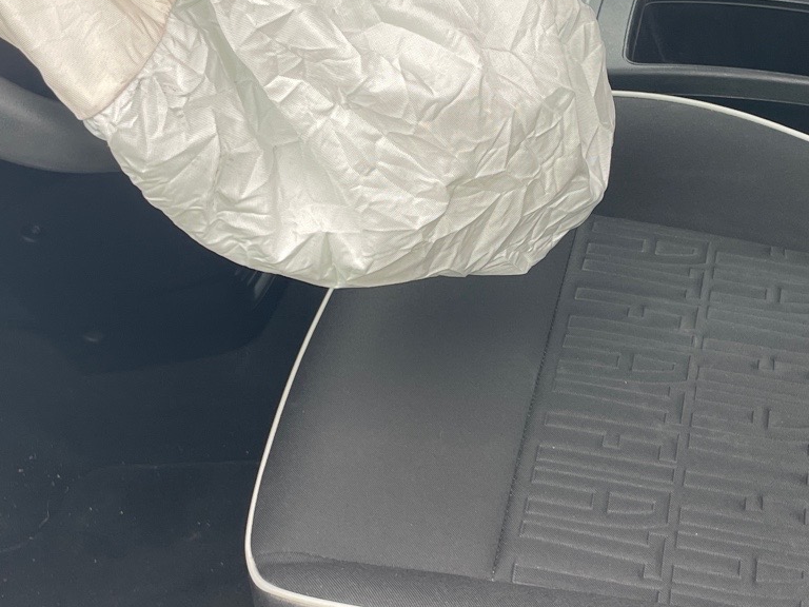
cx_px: 539
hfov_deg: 29.6
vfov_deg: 22.6
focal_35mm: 65
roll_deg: +15.9
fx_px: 1519
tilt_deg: -38.5
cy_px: 254
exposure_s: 1/165
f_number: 1.6
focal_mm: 4.2
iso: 32
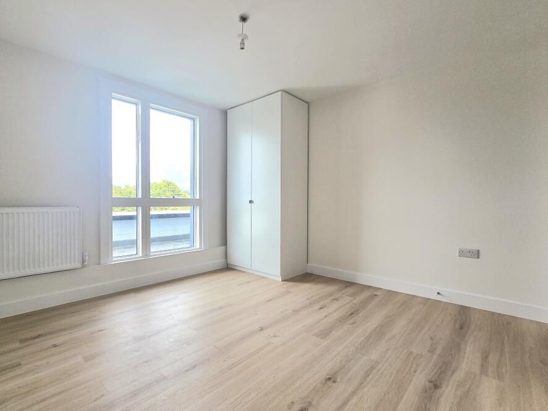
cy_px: 209
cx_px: 257
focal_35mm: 15
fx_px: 238
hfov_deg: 98.0
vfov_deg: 81.8
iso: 50
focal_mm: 2.2
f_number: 2.2
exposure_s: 1/200
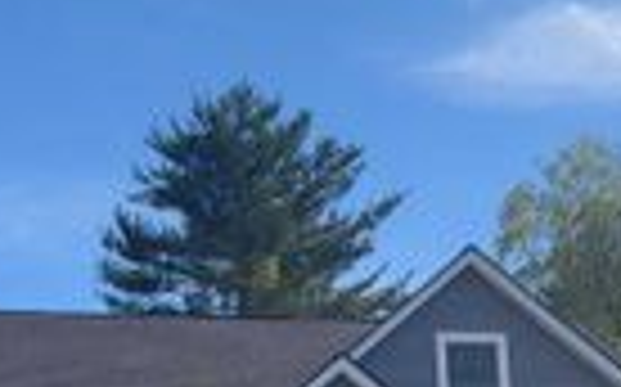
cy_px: 592
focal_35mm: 92
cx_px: 45
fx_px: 1556
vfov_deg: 13.3
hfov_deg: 22.0
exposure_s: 1/883
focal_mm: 6.7
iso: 16
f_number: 1.8
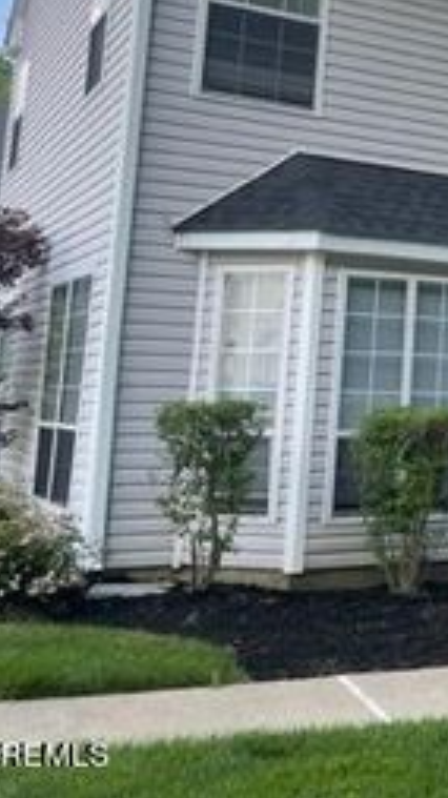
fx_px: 1185
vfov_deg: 36.5
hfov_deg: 19.4
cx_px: 618
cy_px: 216
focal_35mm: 56
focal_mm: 4.2
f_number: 1.6
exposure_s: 1/374
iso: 32
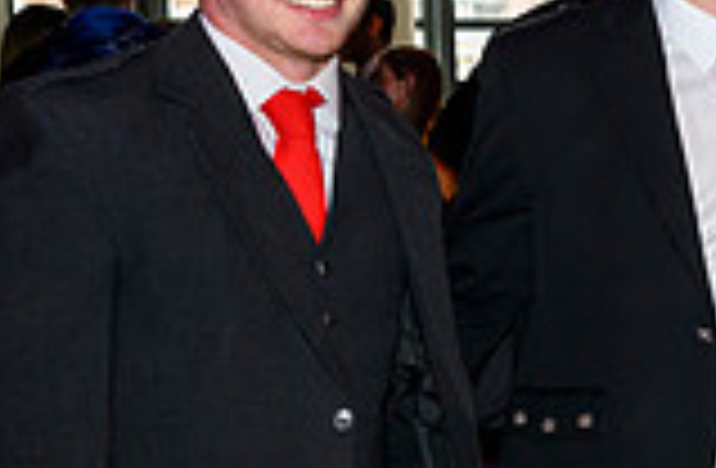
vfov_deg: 9.7
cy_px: 296
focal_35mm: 139
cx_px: 1319
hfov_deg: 13.3
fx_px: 2748
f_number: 5.6
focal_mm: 35
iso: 2500
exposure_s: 1/160
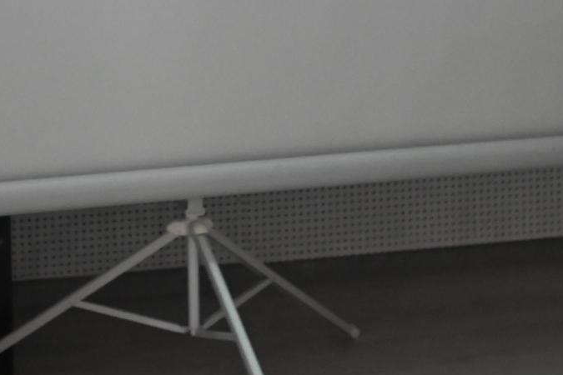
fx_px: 2439
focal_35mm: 156
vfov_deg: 8.6
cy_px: -150
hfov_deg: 13.1
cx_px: 65
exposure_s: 1/250
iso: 2500
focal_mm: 35
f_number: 2.8
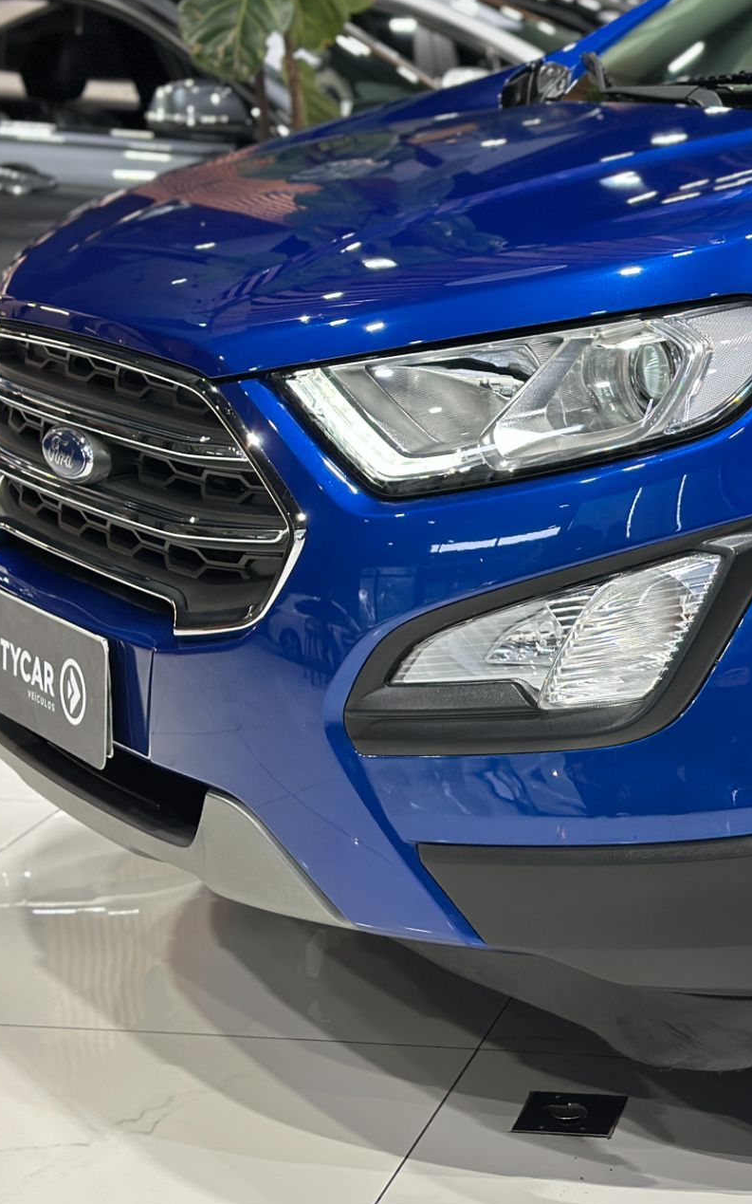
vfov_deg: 26.8
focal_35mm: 77
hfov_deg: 16.6
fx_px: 2525
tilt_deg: -12.1
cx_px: 745
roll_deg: -0.1
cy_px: 586
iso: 200
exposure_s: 1/60
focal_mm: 6.86
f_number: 1.78
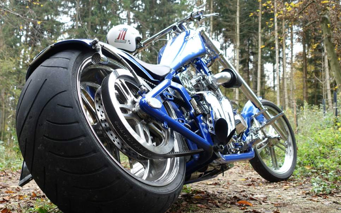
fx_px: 372
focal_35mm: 40
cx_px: 147
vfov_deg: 31.9
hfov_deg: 49.1
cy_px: 95
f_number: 2.8
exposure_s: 1/80
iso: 125
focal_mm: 11.93
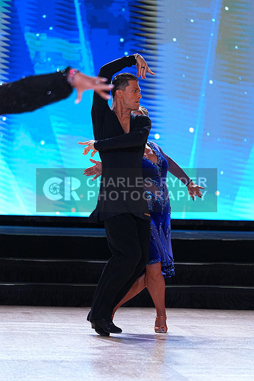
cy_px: 190
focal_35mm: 200
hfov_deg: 6.9
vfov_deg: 10.3
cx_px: 127
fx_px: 2115
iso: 2500
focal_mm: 200
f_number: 4
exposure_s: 1/500
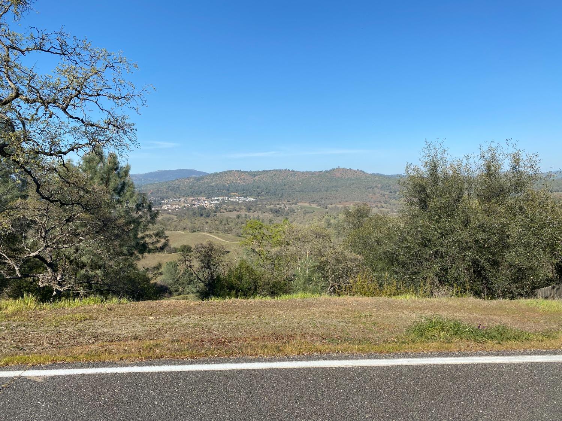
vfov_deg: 53.1
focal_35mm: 26
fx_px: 422
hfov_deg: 67.3
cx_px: 281
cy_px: 210
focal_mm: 4.25
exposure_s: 1/2755
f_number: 1.8
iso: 32
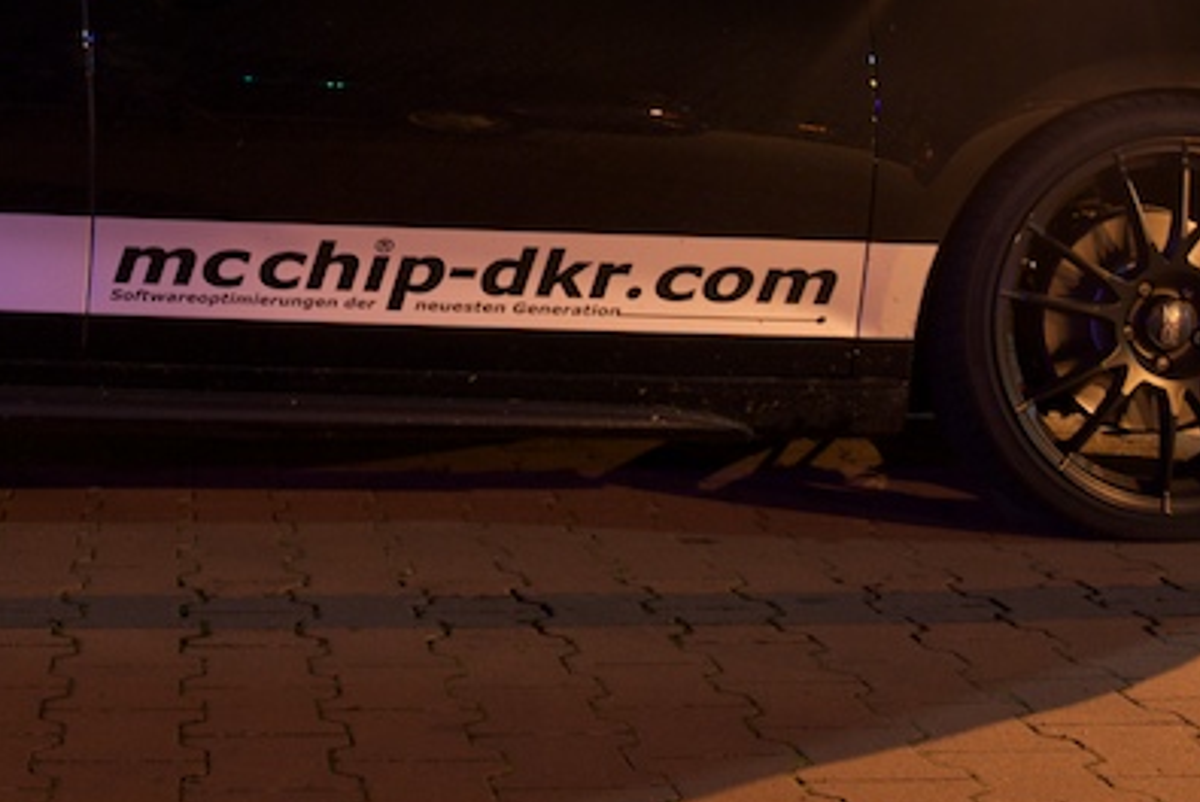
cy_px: 17
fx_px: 2335
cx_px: 261
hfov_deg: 28.3
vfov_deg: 19.0
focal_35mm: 70
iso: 200
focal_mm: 18
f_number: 4.5
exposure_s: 25
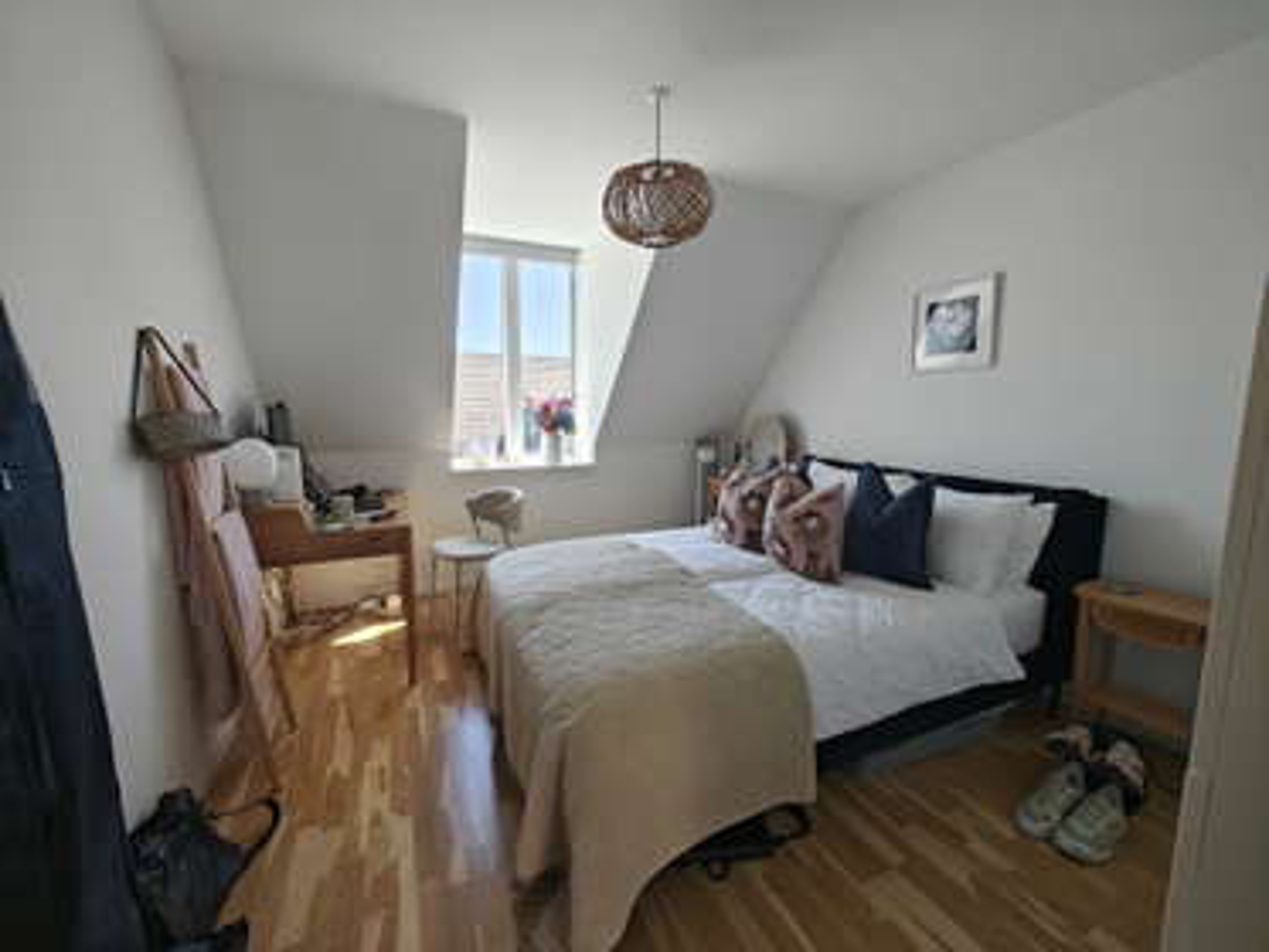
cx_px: 634
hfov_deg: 102.0
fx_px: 513
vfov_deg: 85.7
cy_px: 476
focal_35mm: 14
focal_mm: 2.59
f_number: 2.2
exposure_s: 1/98
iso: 64
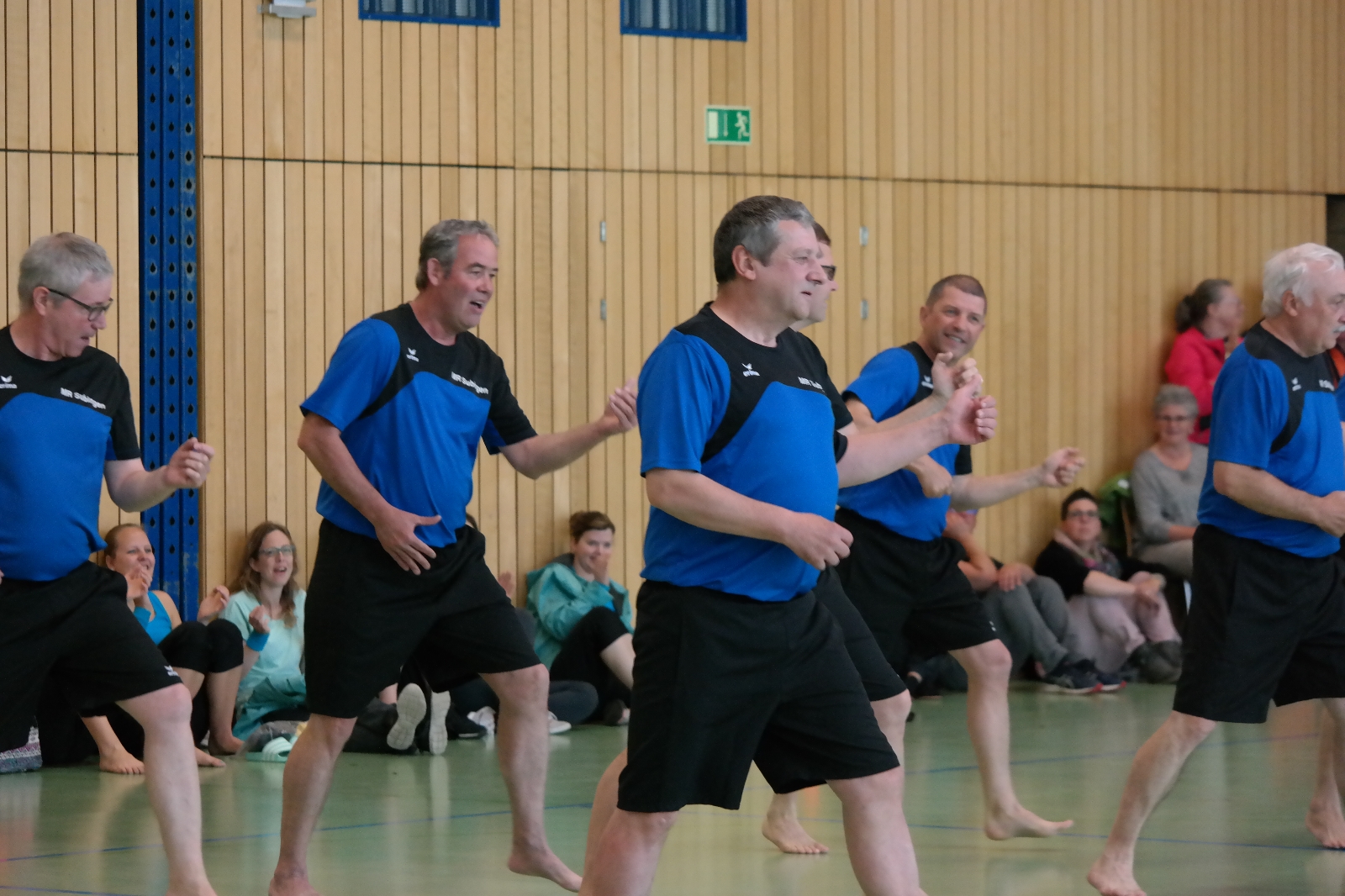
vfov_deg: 8.6
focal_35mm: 160
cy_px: 448
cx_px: 672
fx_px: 5976
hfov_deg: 12.8
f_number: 5
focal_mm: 104
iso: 3200
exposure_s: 1/125
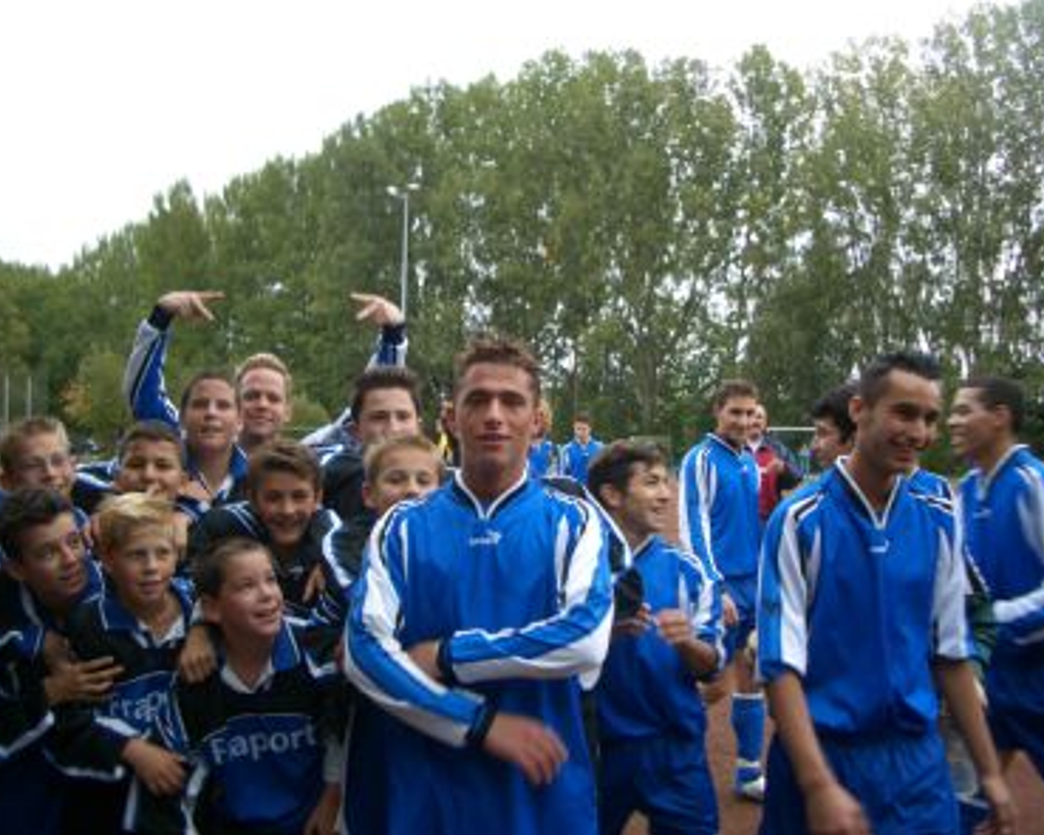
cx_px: 521
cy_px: 416
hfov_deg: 49.1
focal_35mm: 37
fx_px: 1143
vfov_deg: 40.1
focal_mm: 5.8
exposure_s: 1/80
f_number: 2.6
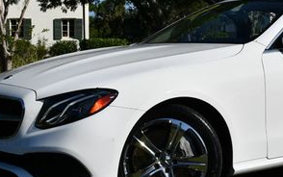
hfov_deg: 25.5
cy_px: 49
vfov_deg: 16.3
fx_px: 617
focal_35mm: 80
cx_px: 218
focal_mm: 18
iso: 100
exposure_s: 1/400
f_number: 10
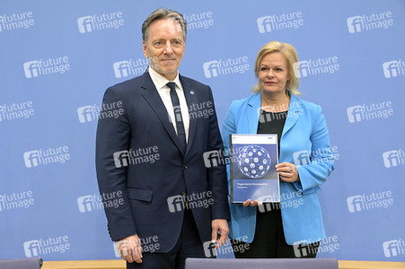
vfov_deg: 28.0
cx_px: 202
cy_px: 134
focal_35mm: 48
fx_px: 540
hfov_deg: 41.1
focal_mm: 48
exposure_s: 1/320
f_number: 5.6
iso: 5000
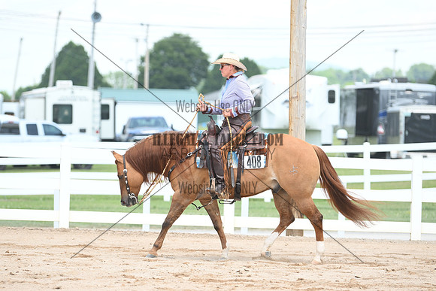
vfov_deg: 5.7
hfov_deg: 8.6
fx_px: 2907
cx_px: 218
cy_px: 146
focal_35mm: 240
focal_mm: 160
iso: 320
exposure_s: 1/1357
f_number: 2.8
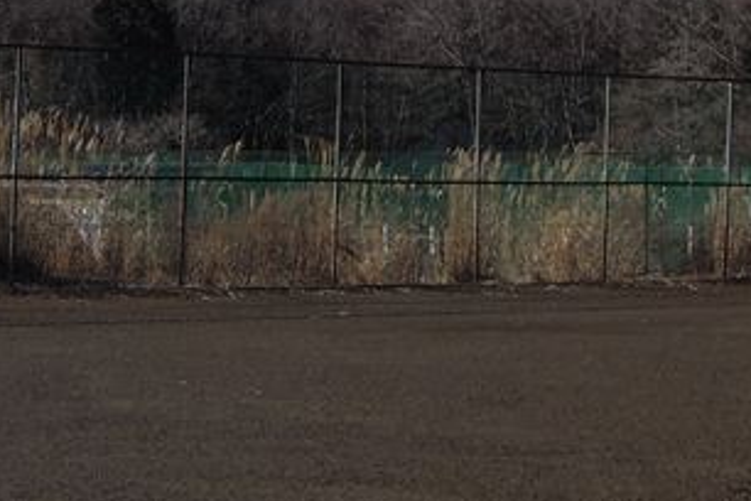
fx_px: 2837
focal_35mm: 136
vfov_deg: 9.8
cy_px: -199
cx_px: 187
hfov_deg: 15.0
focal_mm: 9
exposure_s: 1/1250
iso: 160
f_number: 4.7
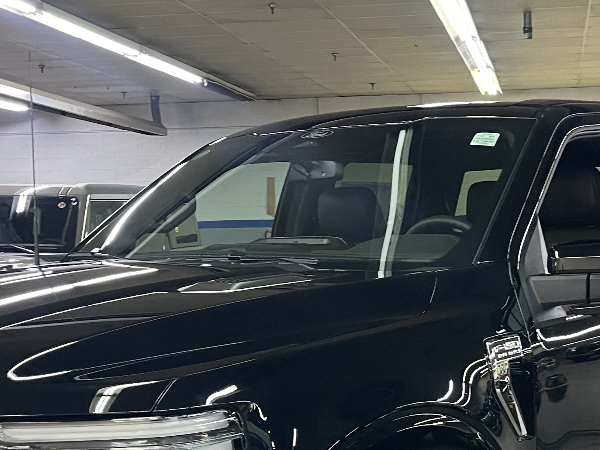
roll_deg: -2.5
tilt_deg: -11.7
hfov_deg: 31.1
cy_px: 427
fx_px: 1074
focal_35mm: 62
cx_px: 355
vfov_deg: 22.9
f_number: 1.6
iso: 320
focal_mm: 5.1
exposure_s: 1/60
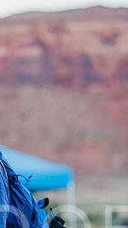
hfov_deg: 9.6
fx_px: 755
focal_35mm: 125
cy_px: 131
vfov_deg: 17.2
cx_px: -2
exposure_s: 1/800
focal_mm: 50
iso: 100
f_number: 1.8
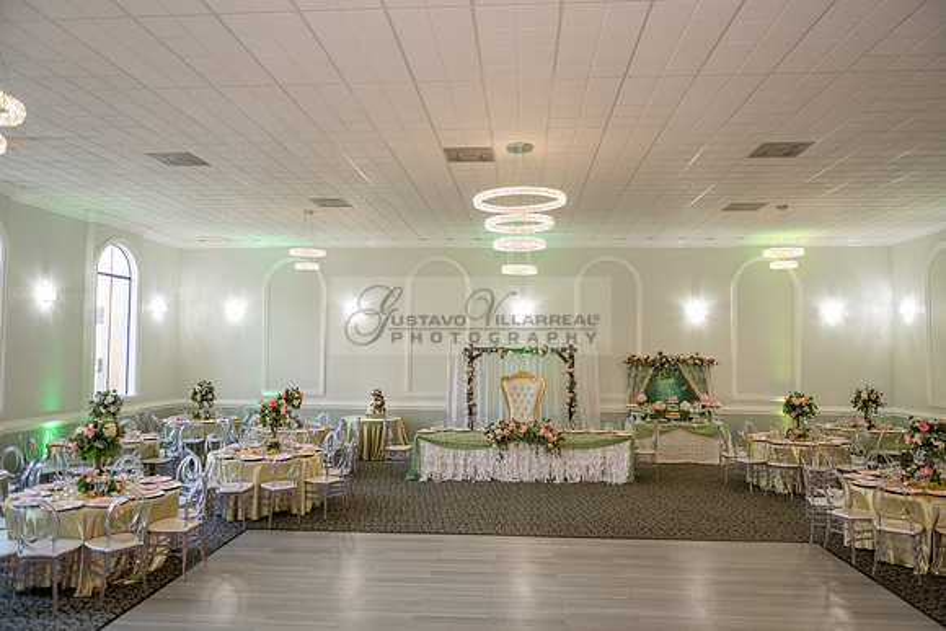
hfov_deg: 73.7
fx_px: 631
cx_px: 473
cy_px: 316
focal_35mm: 24
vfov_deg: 53.2
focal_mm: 24
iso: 640
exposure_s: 1/100
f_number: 2.8
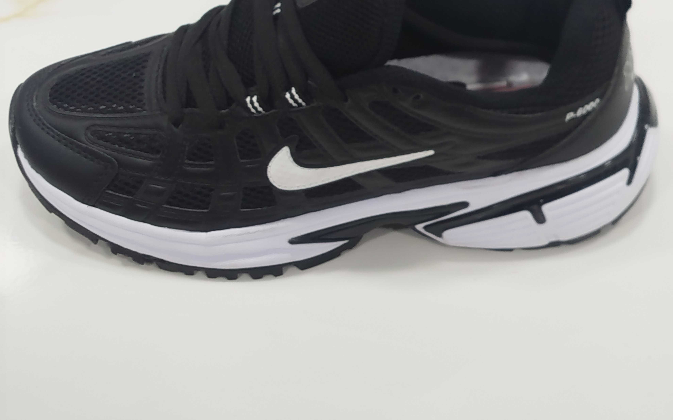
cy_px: 175
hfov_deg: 26.8
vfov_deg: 16.9
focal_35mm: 77
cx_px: 337
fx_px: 1412
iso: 100
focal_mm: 5.31
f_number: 1.7
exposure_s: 1/50
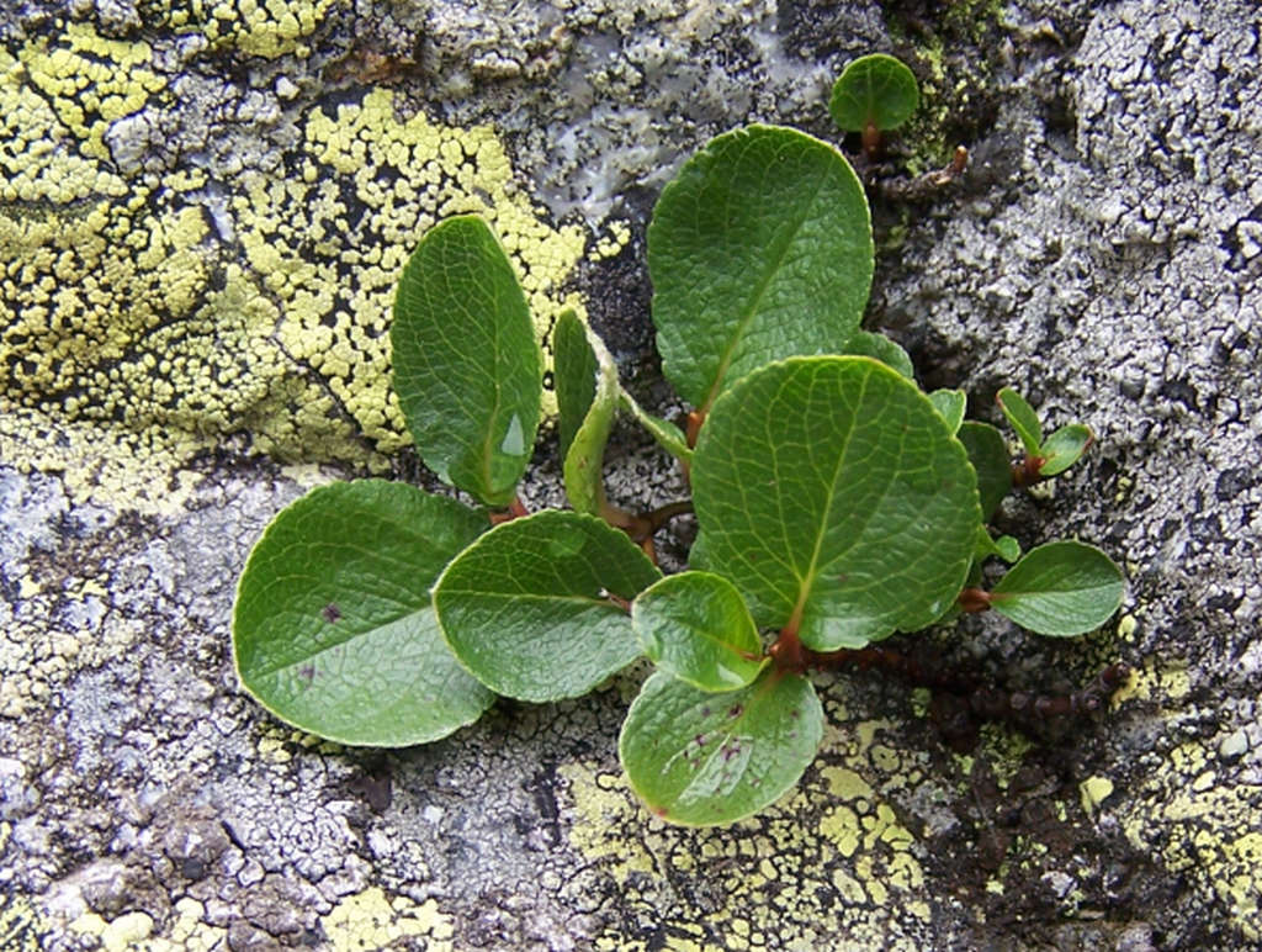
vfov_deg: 37.8
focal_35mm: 38
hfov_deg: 48.9
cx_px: 631
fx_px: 1388
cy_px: 476
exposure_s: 1/80
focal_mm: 6.3
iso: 80
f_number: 2.8
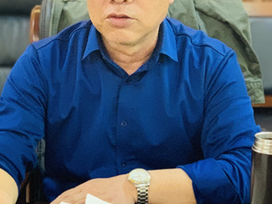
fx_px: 943
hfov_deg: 16.4
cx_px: 96
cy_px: 87
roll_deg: -1.2
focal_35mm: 120
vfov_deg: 12.3
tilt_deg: -9.6
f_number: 2.4
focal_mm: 6
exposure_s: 1/33
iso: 500
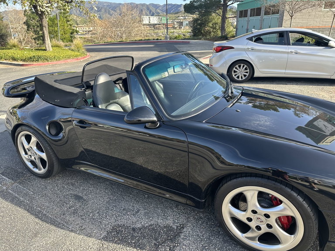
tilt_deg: -22.1
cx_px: 168
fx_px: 232
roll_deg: +2.6
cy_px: 126
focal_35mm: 24
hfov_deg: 71.6
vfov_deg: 56.8
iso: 80
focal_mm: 6.86
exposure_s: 1/756
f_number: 1.78
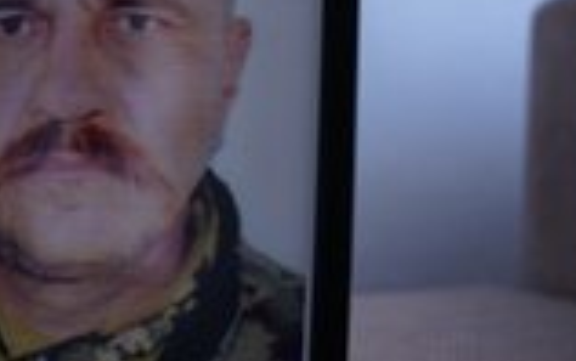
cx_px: -98
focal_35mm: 90
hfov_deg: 21.5
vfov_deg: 14.5
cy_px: 175
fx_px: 1414
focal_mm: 35
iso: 400
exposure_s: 1/160
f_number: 2
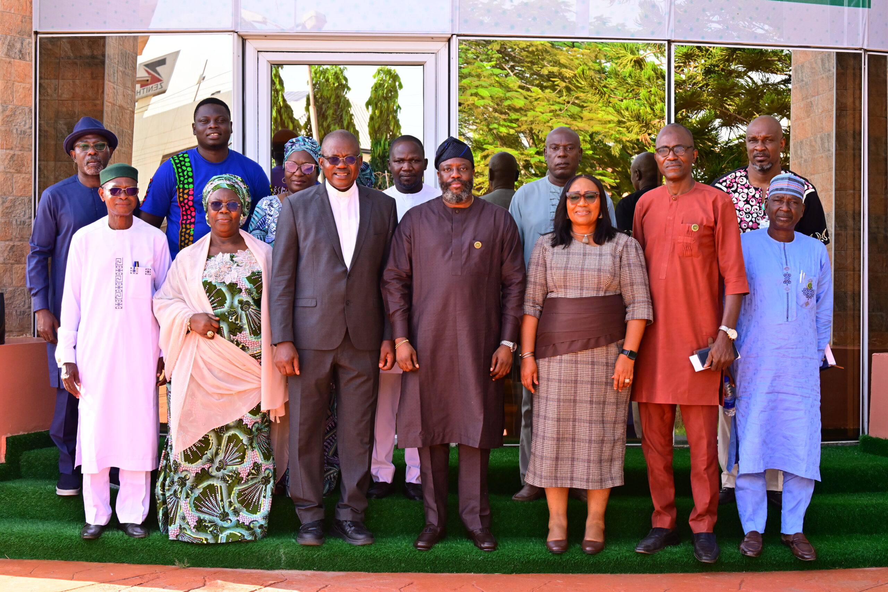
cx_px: 444
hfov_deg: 26.3
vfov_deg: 17.7
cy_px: 296
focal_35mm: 77
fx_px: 1899
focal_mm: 77
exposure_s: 1/202
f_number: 11
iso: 1000
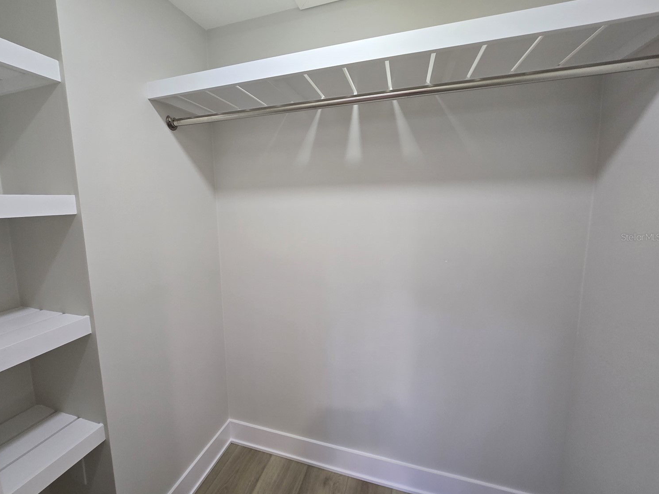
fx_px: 266
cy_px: 237
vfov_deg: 85.6
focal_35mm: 14
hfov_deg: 101.9
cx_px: 308
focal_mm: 2.2
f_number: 2.2
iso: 125
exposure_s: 1/60
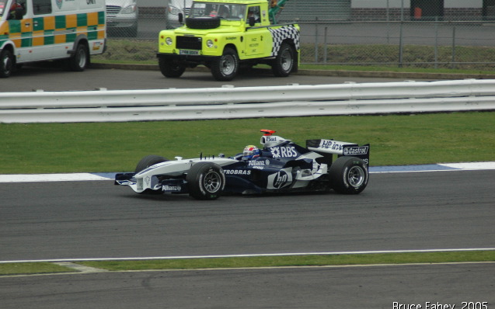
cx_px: 248
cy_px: 152
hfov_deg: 4.6
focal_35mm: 460
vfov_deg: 2.9
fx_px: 6205
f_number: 6.3
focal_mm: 300
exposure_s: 1/2000
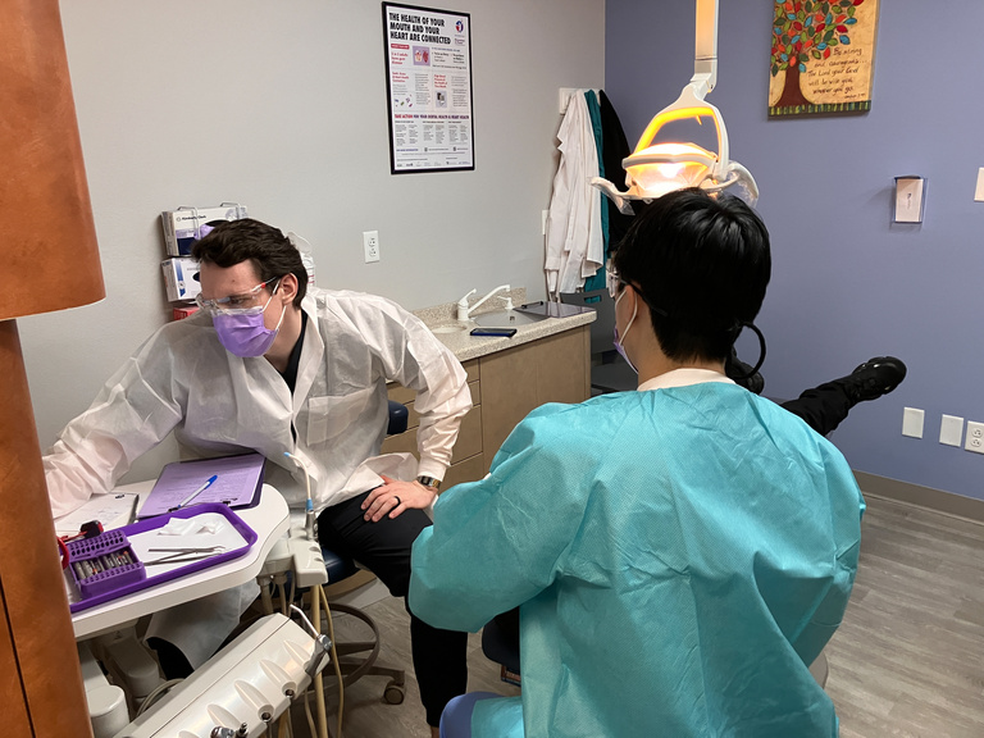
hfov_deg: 63.4
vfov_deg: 49.7
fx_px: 796
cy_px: 369
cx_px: 492
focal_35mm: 28
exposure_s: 1/60
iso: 160
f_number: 1.8
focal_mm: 3.99
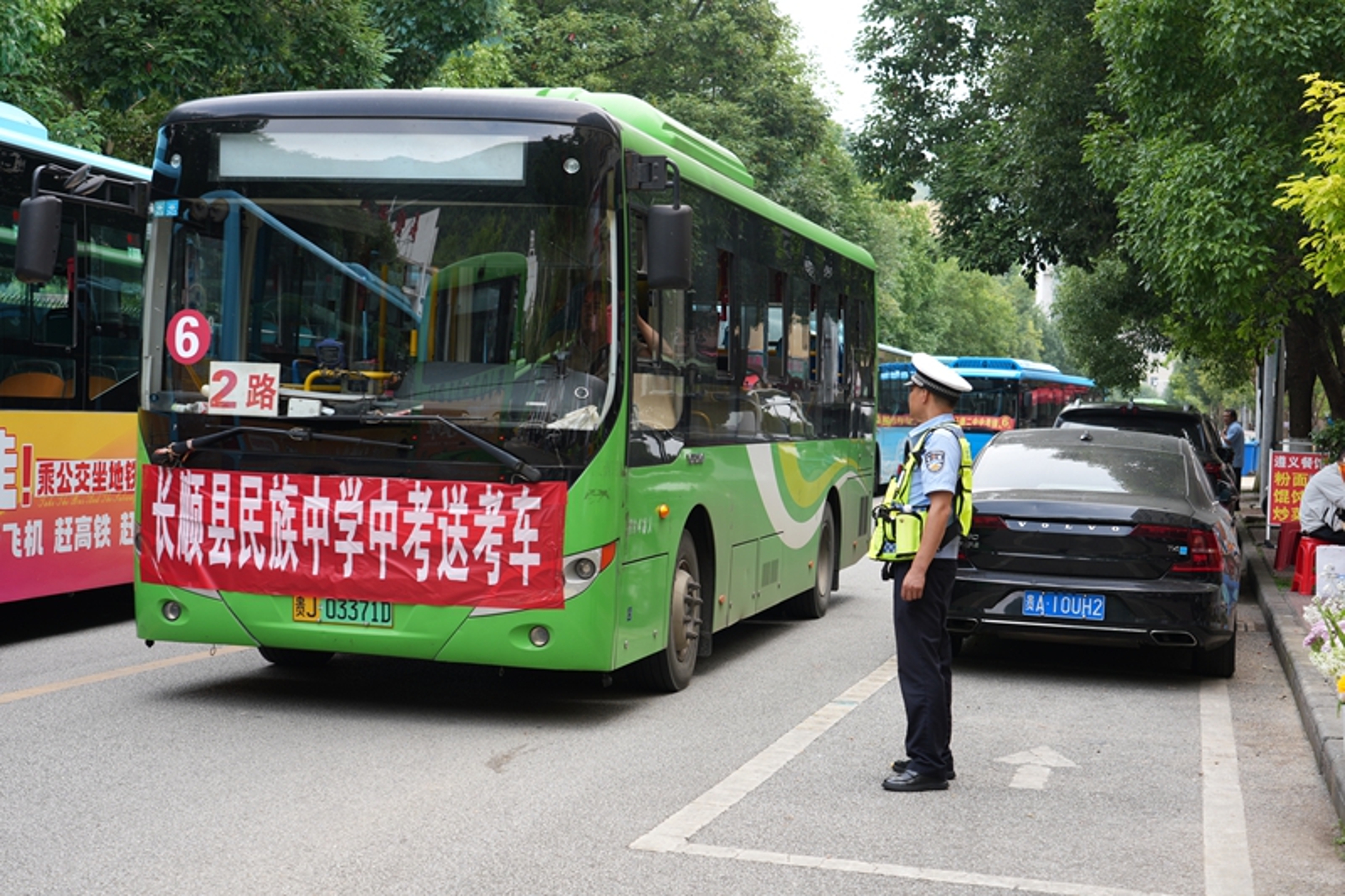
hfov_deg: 38.2
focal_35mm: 52
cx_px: 672
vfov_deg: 26.0
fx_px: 1942
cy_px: 448
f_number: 5
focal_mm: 52
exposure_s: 1/160
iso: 160
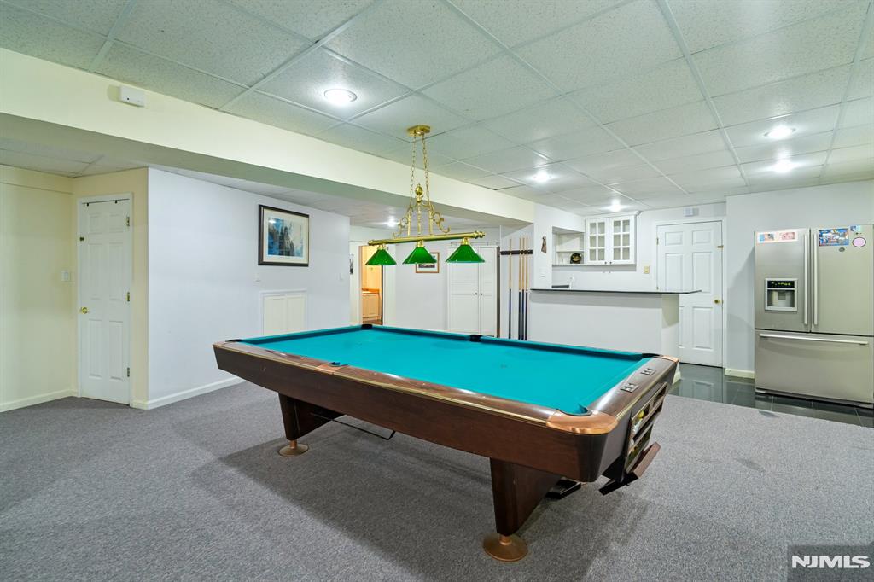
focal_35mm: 16
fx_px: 388
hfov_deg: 96.8
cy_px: 291
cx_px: 437
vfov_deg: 73.7
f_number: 8
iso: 400
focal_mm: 16
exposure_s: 1/3.33
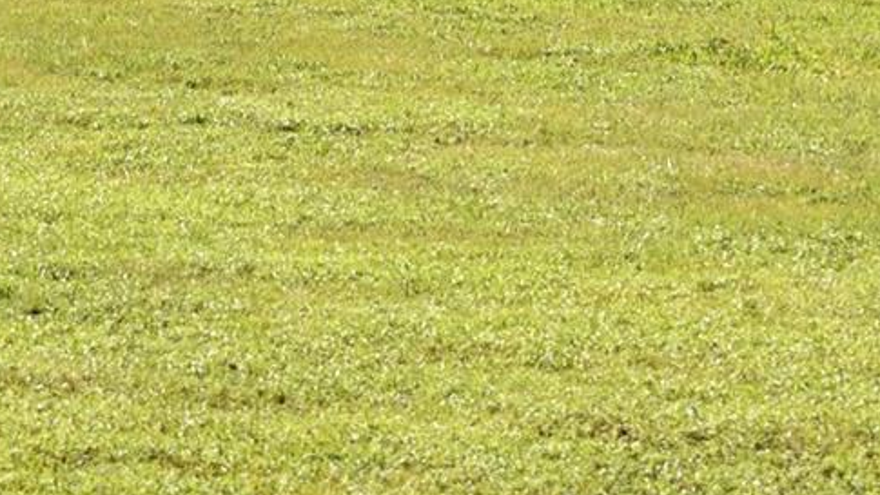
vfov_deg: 3.3
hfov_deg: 5.9
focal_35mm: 363
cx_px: 880
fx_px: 8472
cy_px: -340
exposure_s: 1/320
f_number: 9
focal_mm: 55
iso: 100
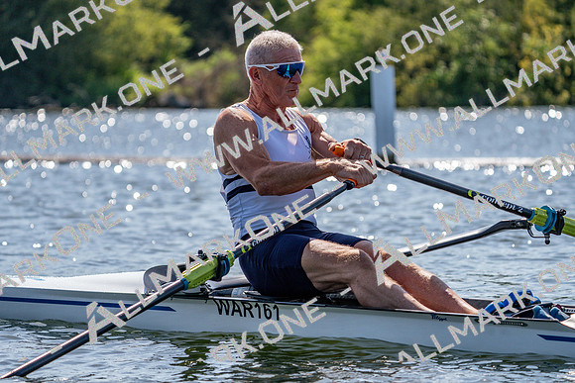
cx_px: 288
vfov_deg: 6.9
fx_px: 3195
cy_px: 192
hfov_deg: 10.3
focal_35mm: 200
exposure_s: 1/2000
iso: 250
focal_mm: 200
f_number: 5.6
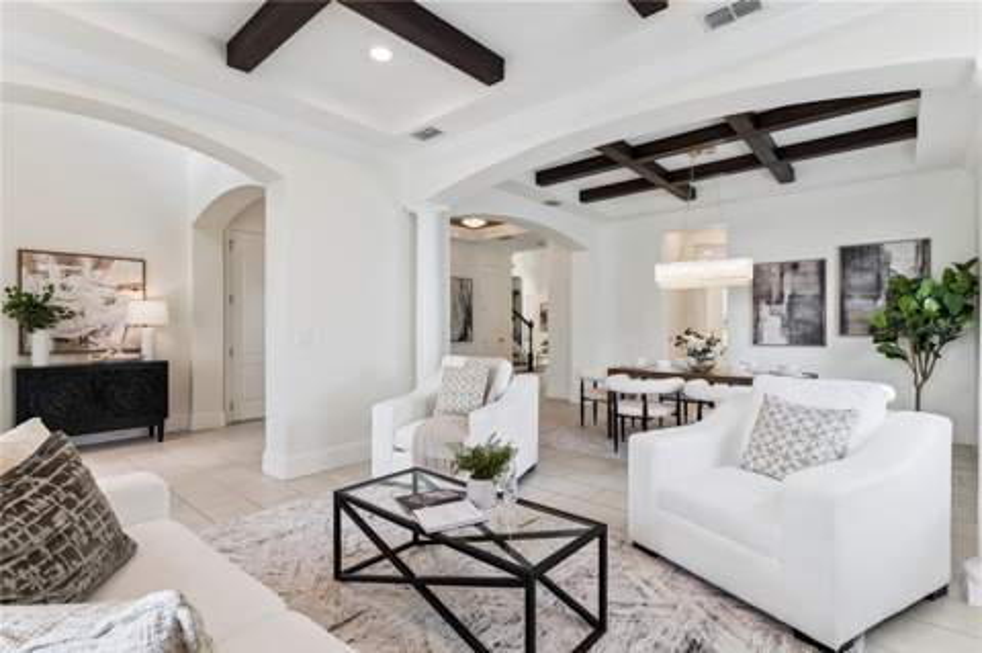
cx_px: 491
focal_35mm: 17
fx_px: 463
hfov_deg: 93.3
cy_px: 326
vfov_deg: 70.3
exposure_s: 1/80
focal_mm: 17
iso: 800
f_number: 10
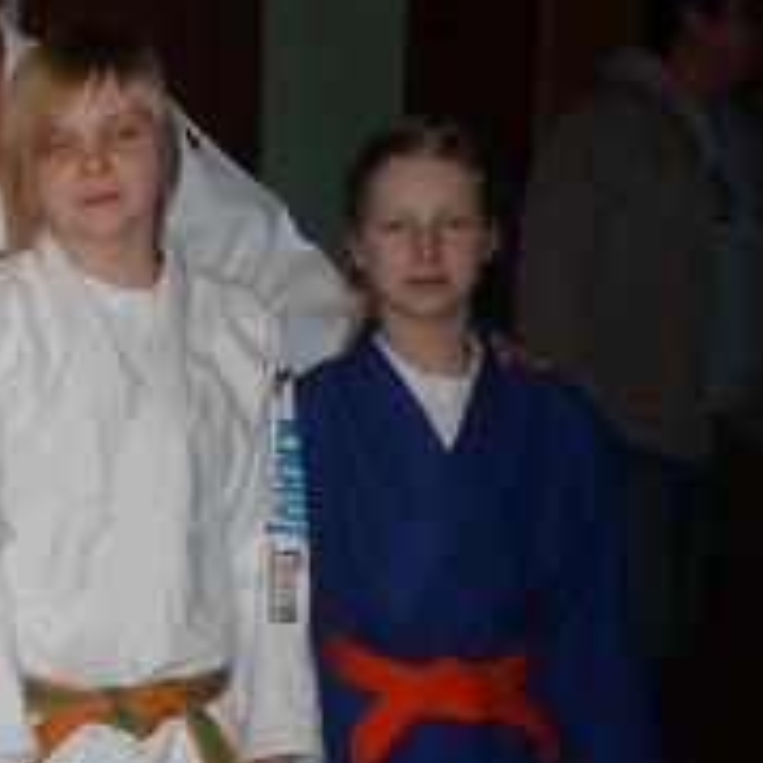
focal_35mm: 77
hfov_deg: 21.1
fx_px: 1920
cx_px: -131
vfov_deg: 22.5
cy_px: 420
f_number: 3.3
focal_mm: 5.2
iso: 100
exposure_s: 1/30
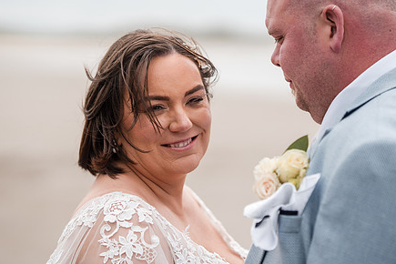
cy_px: 93
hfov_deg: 15.6
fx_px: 1441
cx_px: 197
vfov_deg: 10.5
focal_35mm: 131
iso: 100
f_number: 2
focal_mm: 85
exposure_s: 1/4000
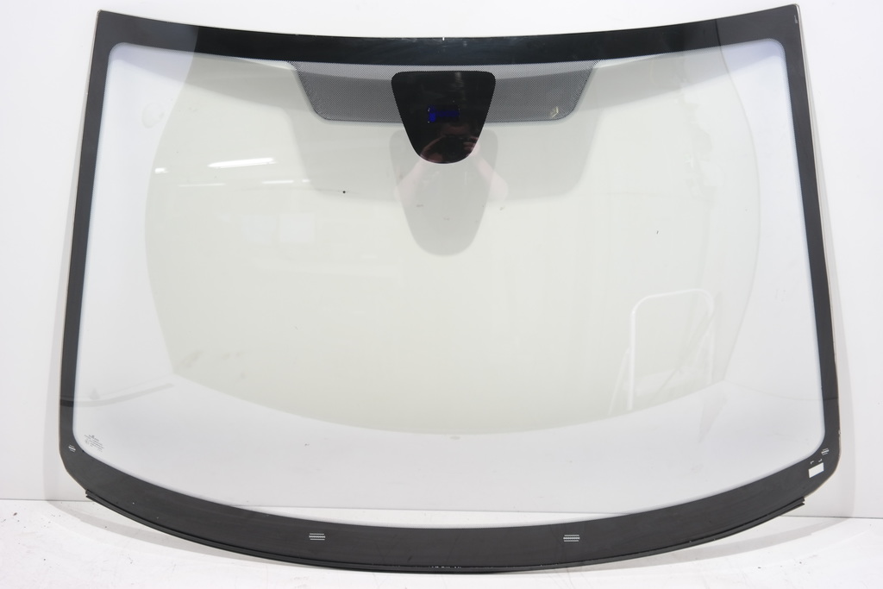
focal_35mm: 41
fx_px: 1006
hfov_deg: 47.4
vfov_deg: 32.6
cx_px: 442
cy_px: 294
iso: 400
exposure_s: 1/50
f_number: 4
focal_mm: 27
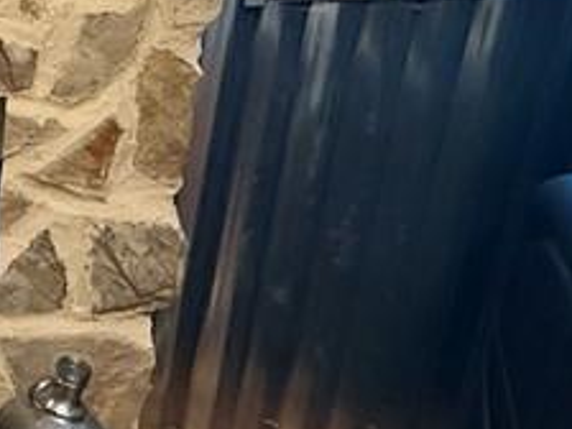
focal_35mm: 64
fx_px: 1058
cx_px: -498
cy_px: 82
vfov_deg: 22.6
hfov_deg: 20.1
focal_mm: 2.22
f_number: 2.2
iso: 800
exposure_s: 1/60
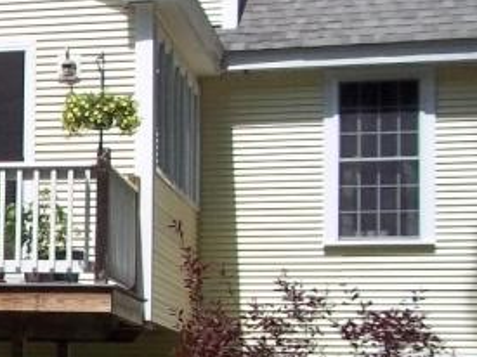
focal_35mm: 134
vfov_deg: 11.0
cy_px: 289
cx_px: -352
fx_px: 1846
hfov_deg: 13.4
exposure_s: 1/400
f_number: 8
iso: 200
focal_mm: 6.5
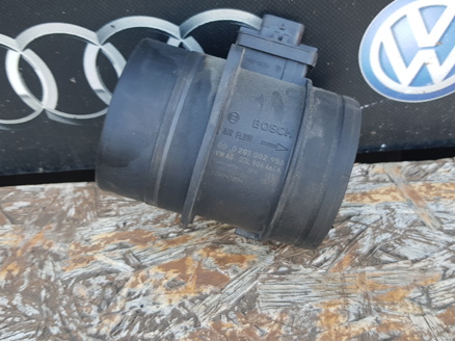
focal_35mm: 38
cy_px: 142
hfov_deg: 49.0
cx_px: 233
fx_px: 499
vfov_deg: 37.6
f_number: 1.7
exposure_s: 1/50
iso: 64
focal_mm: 4.2
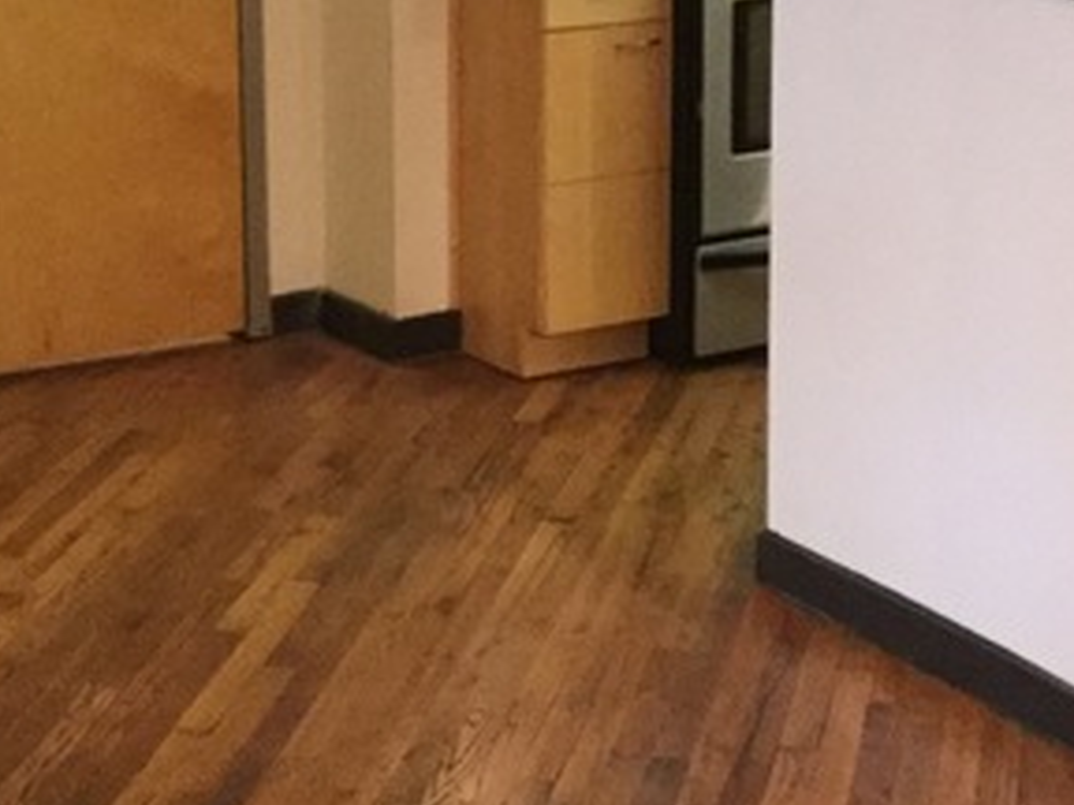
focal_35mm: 86
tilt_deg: -17.3
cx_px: 556
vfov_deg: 17.2
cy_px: 335
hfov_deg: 22.8
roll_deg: -0.4
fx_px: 2668
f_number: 2.4
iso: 320
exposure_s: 1/15
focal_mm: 3.3
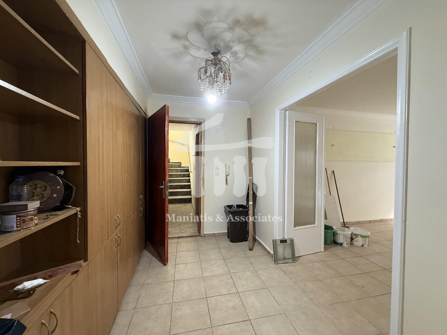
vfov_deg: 85.7
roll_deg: -0.6
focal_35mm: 14
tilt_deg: -0.6
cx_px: 224
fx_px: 181
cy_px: 168
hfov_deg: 102.1
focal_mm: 2.22
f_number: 2.2
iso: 320
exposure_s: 1/50
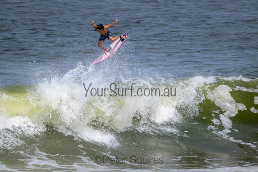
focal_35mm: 800
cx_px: 129
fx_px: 5734
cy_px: 86
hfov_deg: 2.6
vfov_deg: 1.7
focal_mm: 800
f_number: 11
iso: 500
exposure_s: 1/2000
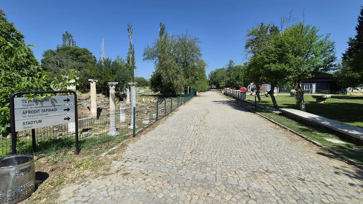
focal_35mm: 15
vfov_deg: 70.3
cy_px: 90
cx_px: 179
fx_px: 144
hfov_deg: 103.0
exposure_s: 1/2128
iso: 40
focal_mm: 1.74
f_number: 2.2
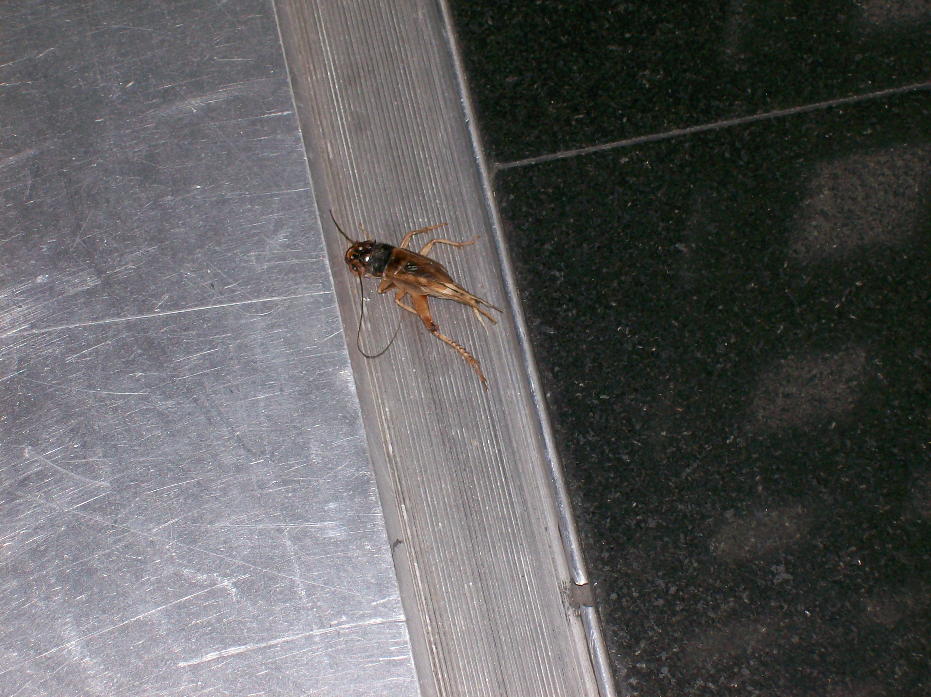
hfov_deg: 18.2
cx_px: 466
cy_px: 348
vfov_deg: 13.7
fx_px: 2903
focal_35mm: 108
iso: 80
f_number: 4.8
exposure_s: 1/125
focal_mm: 18
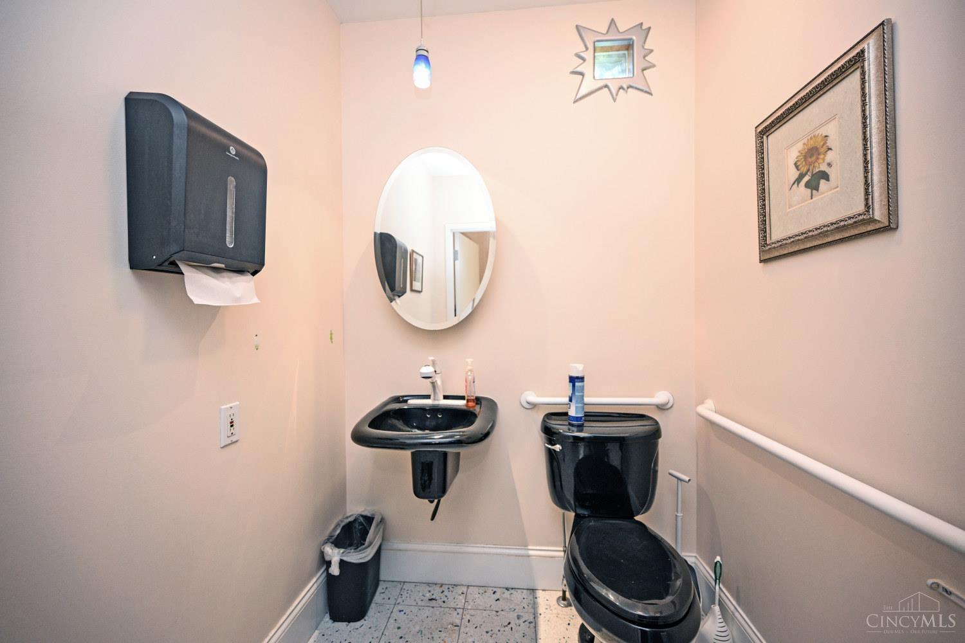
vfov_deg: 81.2
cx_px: 482
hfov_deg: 104.3
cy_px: 322
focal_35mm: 14
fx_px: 375
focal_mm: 14
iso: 1600
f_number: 4
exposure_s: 1/60
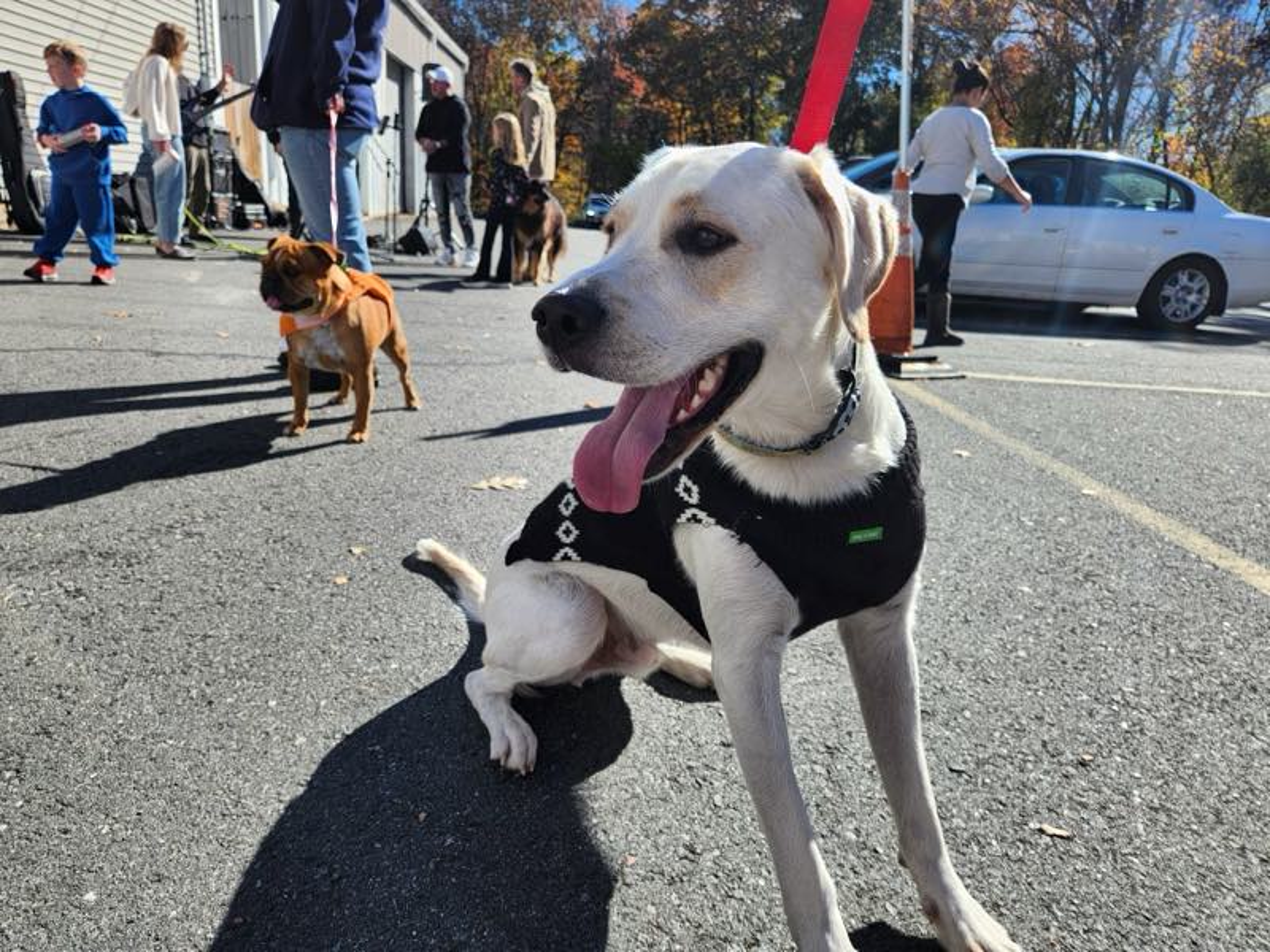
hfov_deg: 73.9
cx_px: 635
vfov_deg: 58.9
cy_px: 476
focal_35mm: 23
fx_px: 844
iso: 20
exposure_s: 1/1238
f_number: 1.8
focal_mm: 5.4
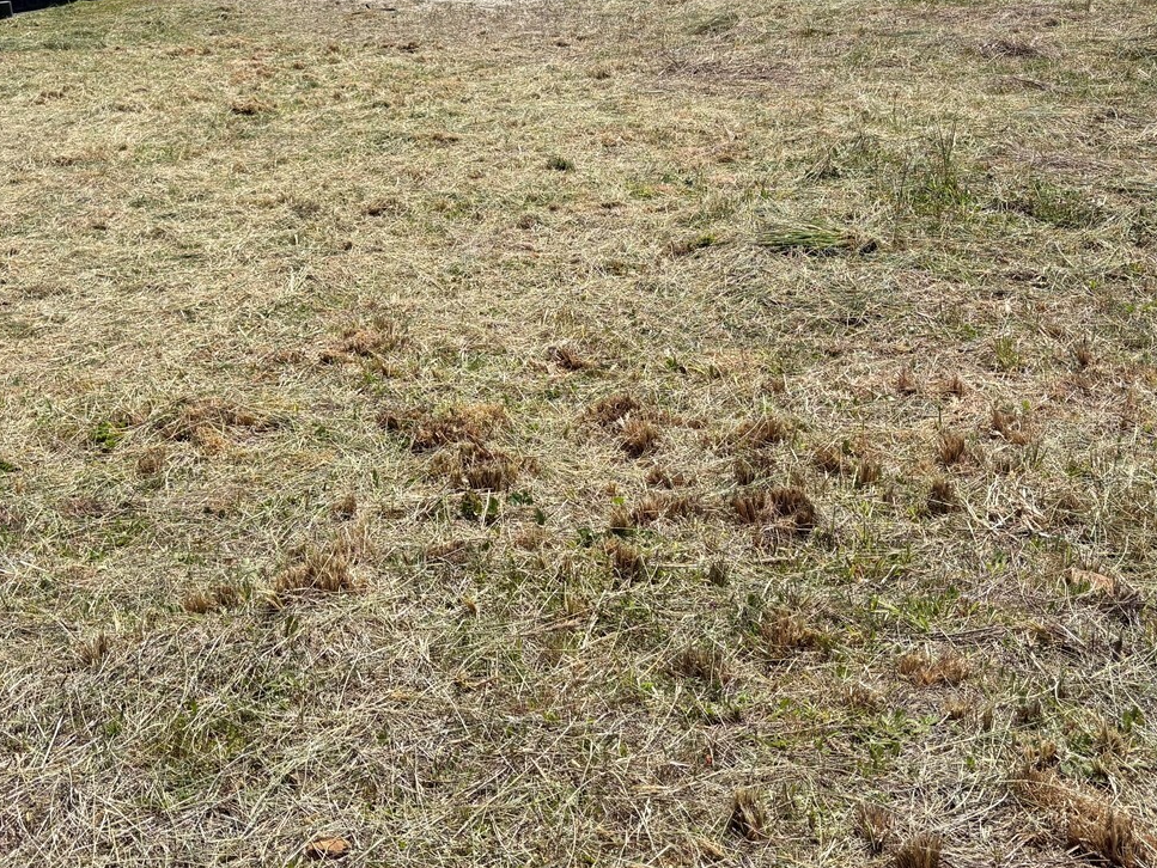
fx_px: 1438
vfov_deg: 33.4
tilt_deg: -15.9
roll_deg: +2.9
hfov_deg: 43.6
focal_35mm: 43
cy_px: 324
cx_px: 447
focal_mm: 5.96
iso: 50
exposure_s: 1/4065
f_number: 1.6
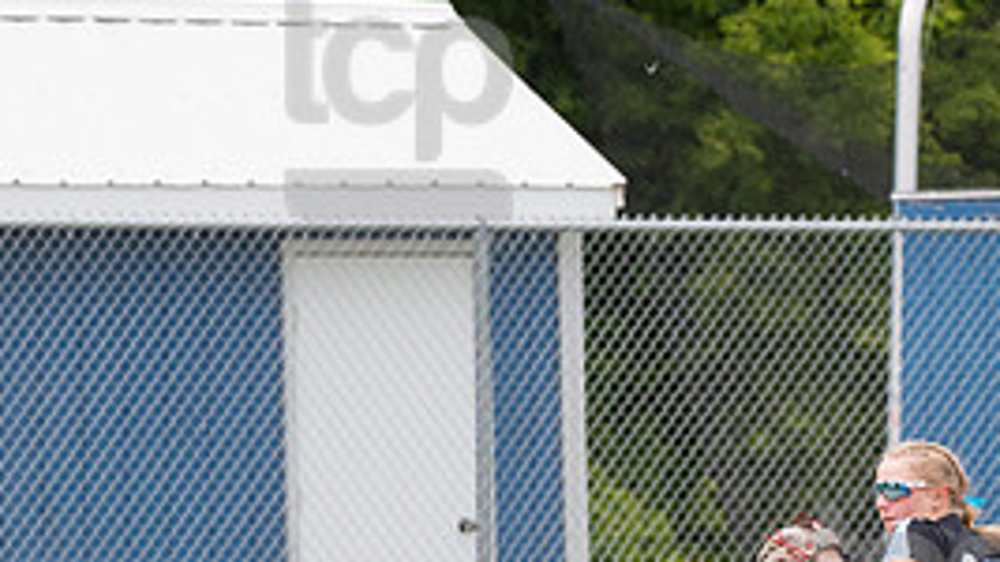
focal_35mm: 614
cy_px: 637
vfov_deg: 2.0
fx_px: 16276
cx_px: 929
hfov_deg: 3.5
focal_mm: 180
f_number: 5.6
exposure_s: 1/1600
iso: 500
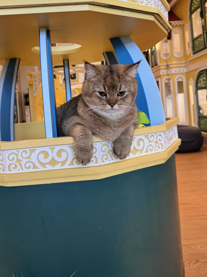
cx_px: 92
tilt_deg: +1.2
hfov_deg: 45.4
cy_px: 103
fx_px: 247
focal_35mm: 31
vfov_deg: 57.6
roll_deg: +5.0
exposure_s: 1/100
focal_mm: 6.76
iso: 100
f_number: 1.78
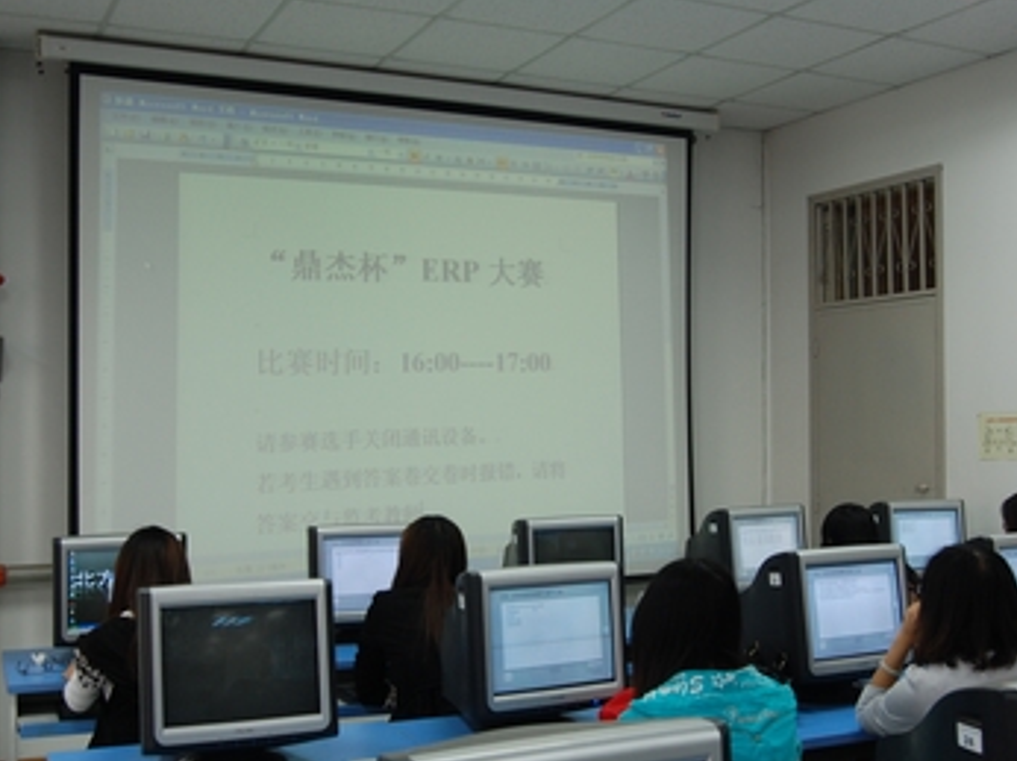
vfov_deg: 34.3
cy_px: 404
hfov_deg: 44.8
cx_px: 520
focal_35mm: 42
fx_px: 1233
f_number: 7.1
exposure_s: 1/20
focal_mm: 24
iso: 400
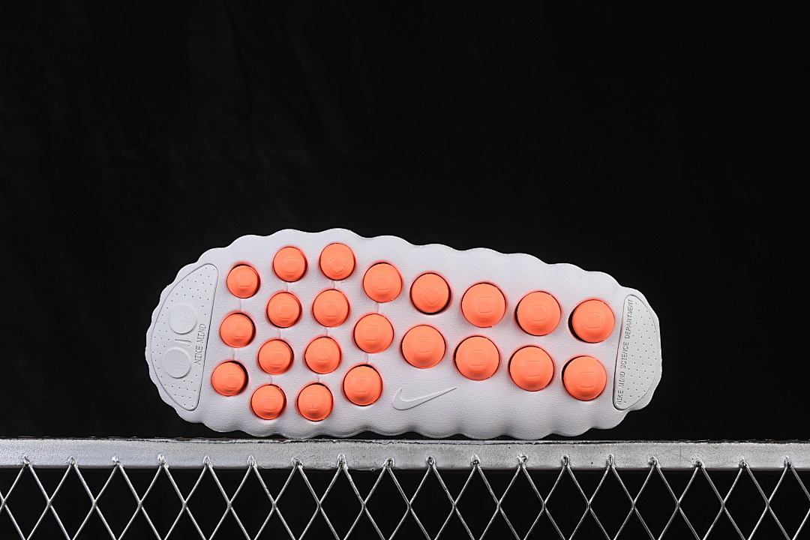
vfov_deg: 18.2
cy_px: 270
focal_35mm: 75
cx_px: 405
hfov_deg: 27.0
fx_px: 1687
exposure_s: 1/80
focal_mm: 50
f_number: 8
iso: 160
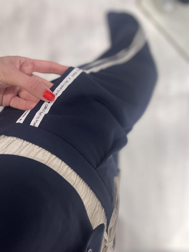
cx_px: 94
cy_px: 126
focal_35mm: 26
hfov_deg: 53.1
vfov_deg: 67.3
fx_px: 189
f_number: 1.6
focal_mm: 5.1
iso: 80
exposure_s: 1/100
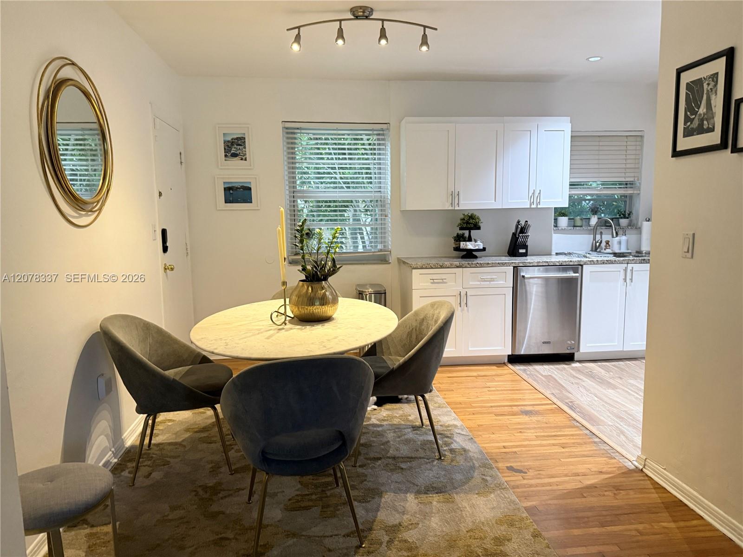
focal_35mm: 24
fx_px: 515
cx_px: 372
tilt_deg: -7.0
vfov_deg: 56.8
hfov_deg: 71.6
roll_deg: +1.0
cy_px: 278
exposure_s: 1/60
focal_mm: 6.76
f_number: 1.78
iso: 500
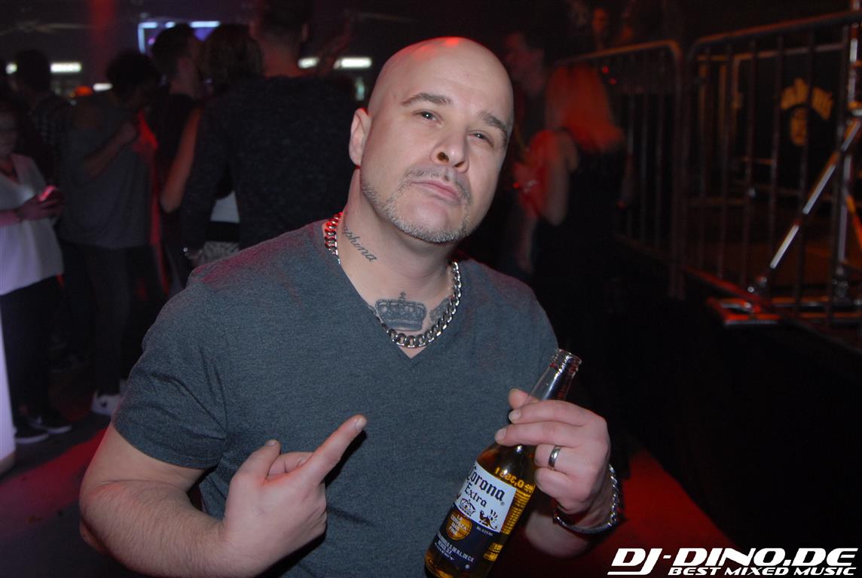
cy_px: 289
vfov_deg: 37.0
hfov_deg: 53.0
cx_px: 431
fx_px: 864
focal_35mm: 36
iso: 400
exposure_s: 1/6
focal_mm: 24
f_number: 5.6
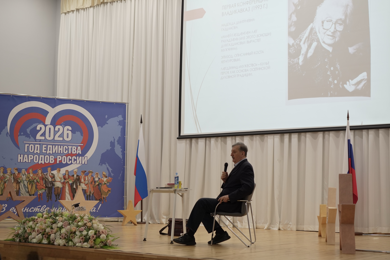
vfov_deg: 27.0
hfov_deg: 39.6
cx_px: 195
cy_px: 130
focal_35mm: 50
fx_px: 542
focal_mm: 50
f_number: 2.2
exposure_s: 1/250
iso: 640
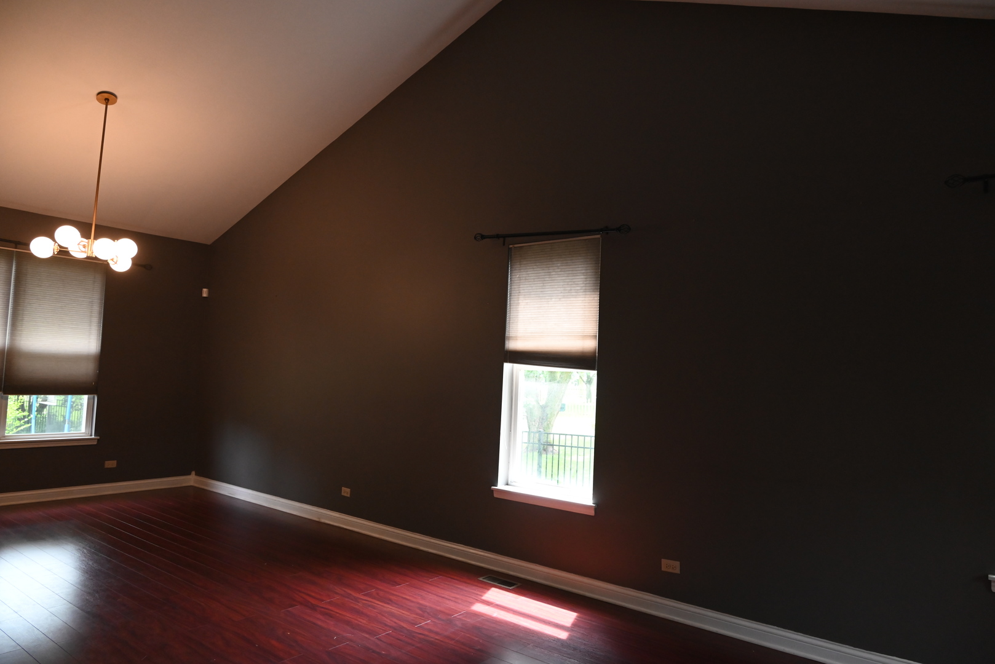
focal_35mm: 24
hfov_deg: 73.7
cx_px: 498
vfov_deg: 53.2
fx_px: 664
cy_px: 332
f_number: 6.3
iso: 2500
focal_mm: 24
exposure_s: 1/160
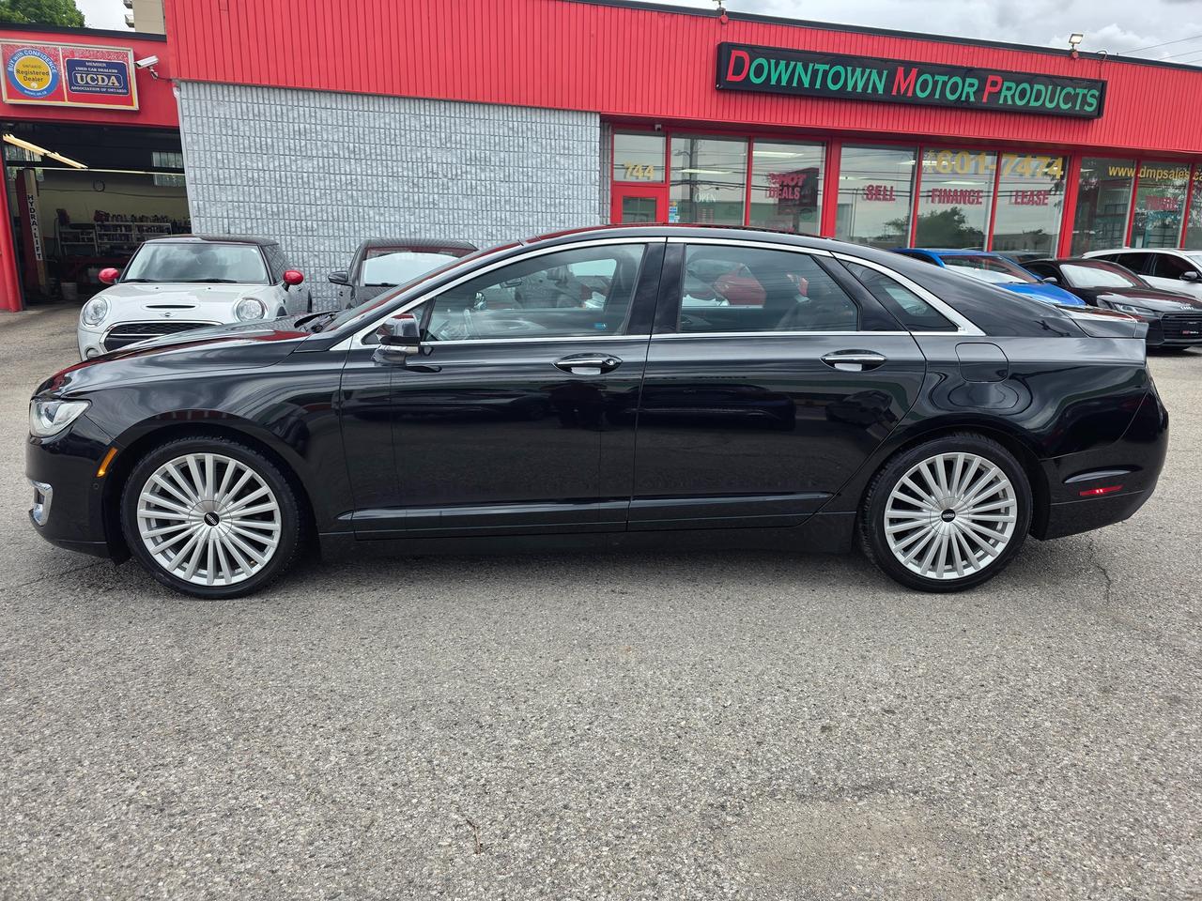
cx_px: 601
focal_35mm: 23
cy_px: 450
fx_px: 799
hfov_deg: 73.9
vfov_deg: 58.9
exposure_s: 1/120
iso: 16
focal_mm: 6.3
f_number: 1.7
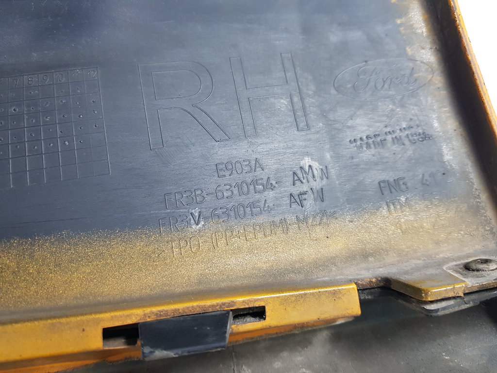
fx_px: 373
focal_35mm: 26
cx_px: 248
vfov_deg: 53.1
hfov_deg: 67.3
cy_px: 186
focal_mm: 4.2
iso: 160
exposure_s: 1/50
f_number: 1.7
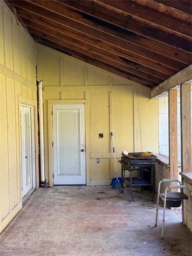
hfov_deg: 30.3
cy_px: 128
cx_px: 96
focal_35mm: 48
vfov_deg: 39.7
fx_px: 355
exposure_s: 1/75
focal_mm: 6.76
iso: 100
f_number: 1.78
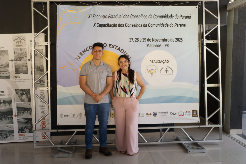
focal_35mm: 35
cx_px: 123
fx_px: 239
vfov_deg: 37.9
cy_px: 82
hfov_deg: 54.4
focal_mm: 35
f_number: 4
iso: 200
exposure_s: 1/100
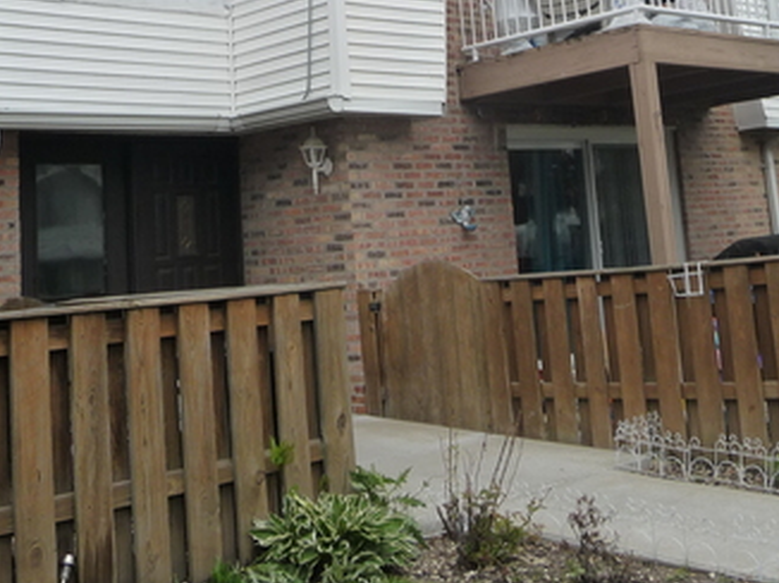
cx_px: 437
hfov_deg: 34.9
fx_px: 1237
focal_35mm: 55
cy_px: 31
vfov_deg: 25.5
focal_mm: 4.7
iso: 160
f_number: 8
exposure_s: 1/320
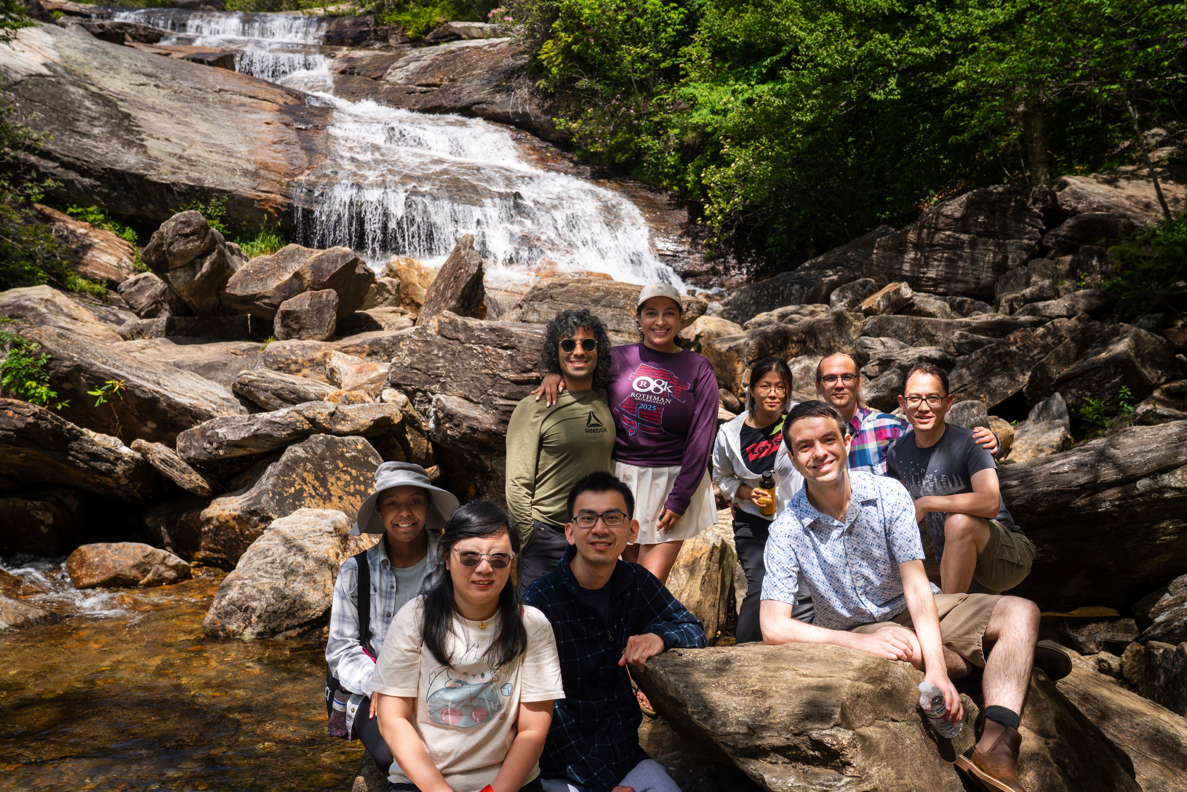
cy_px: 398
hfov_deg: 51.9
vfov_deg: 35.9
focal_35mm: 37
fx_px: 1220
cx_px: 590
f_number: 6.3
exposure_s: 1/200
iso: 100
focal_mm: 36
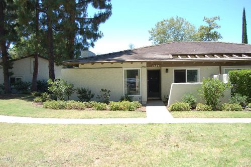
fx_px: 188
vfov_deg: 47.9
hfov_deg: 67.4
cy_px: 84
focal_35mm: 27
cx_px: 126
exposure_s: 1/320
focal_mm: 18
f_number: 9
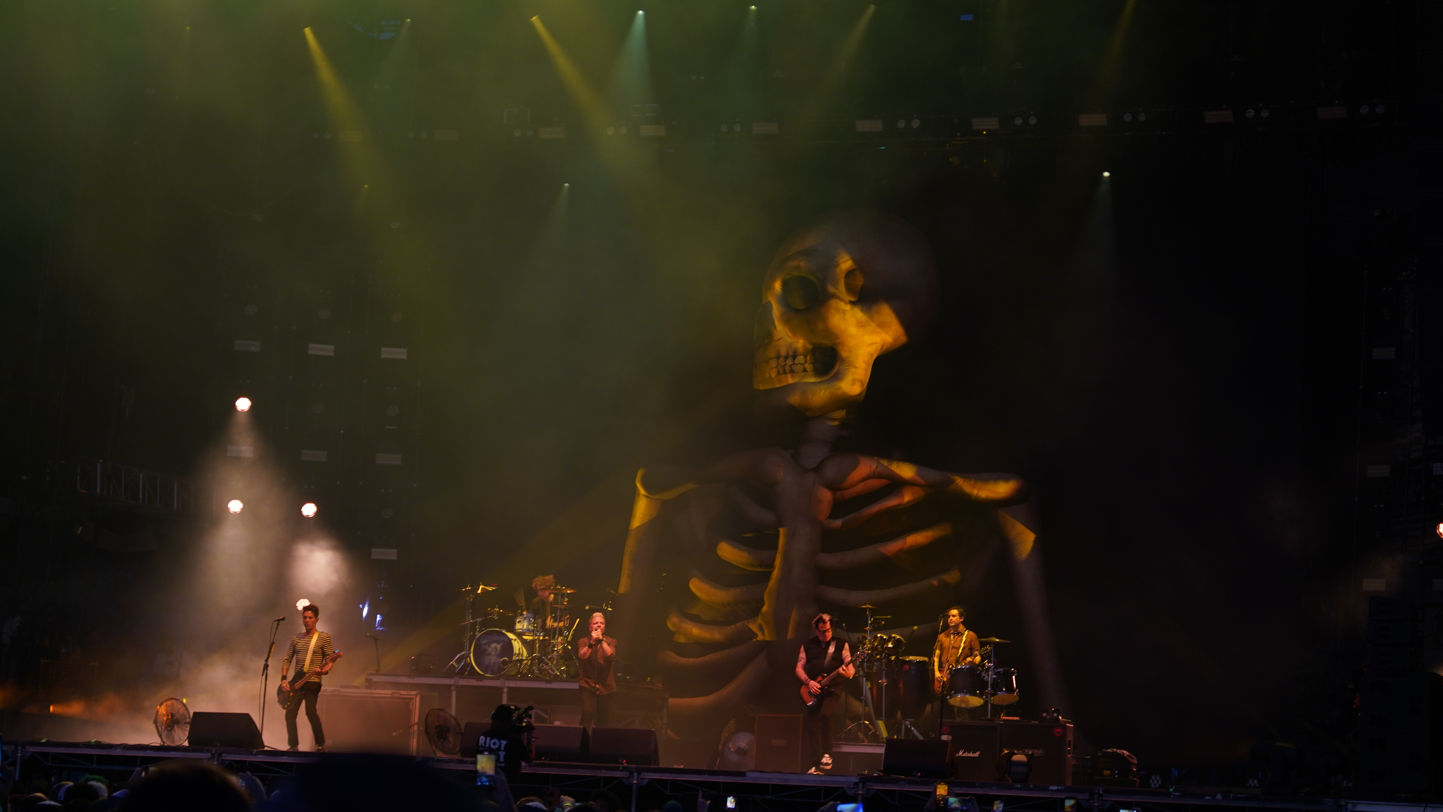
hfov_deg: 25.6
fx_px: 3176
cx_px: 721
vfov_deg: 14.6
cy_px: 338
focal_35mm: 83
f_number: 4
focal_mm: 79
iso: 640
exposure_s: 1/80
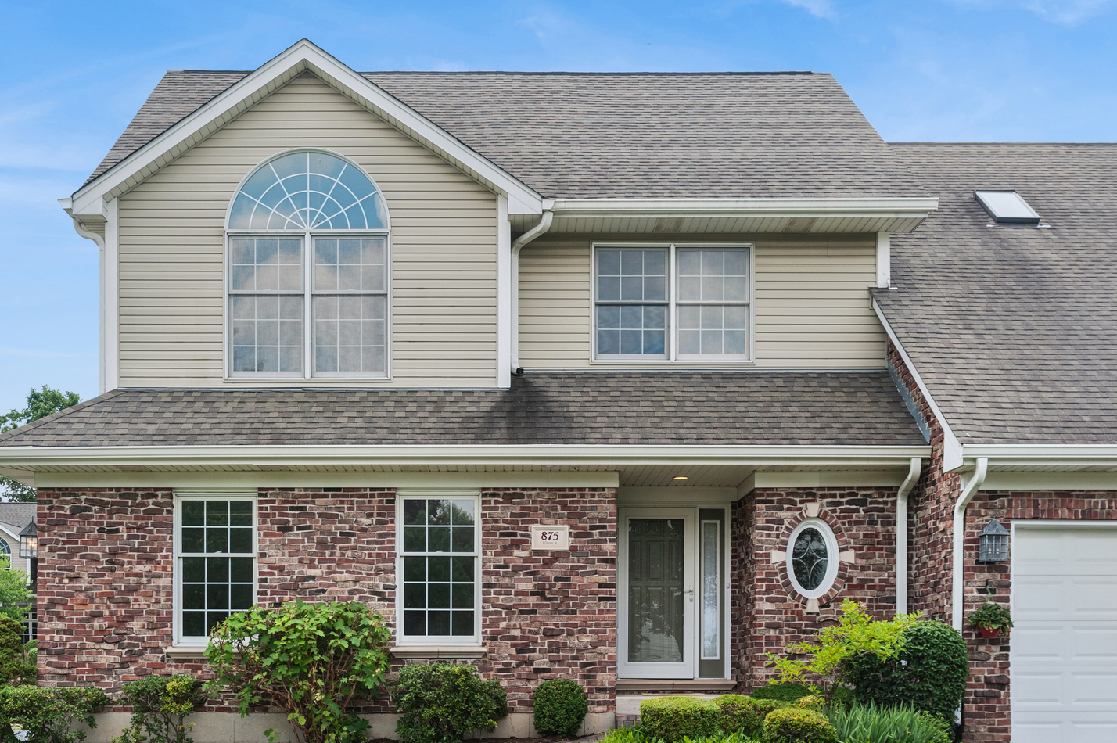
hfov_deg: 39.5
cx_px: 484
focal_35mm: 50
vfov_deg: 27.0
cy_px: 378
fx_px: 1550
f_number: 8
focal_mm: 44
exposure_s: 1/320
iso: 400
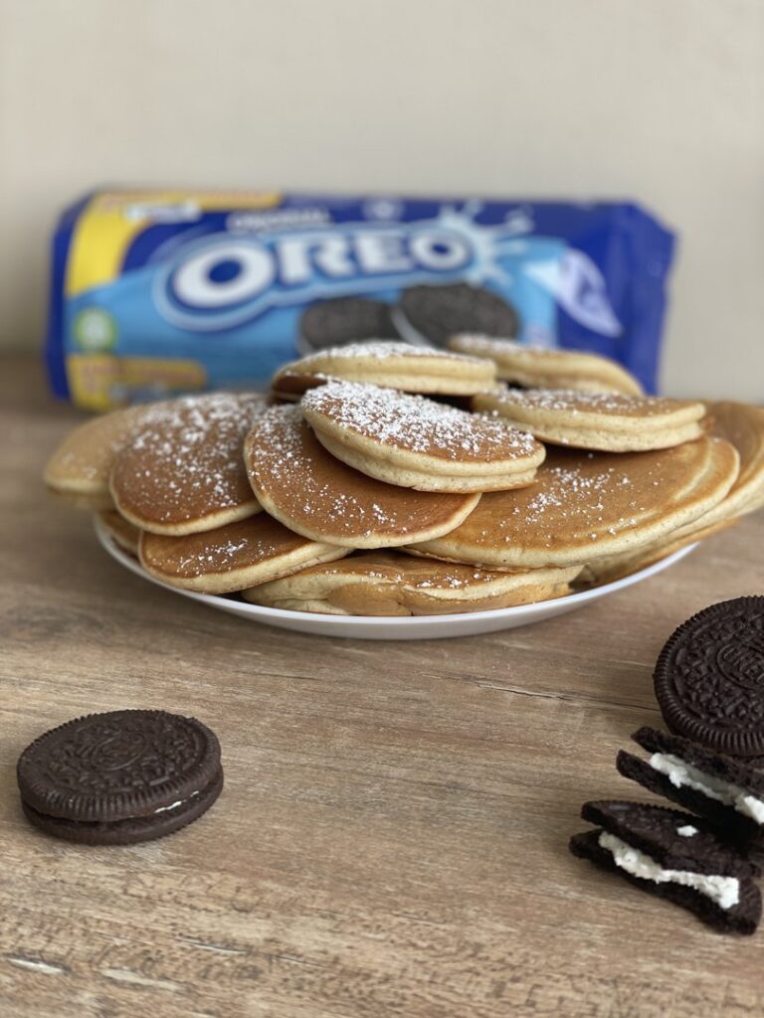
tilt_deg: -20.9
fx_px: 1530
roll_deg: +1.5
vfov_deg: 36.8
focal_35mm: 52
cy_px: 509
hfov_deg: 28.0
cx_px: 382
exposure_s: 1/122
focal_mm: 6
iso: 25
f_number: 2
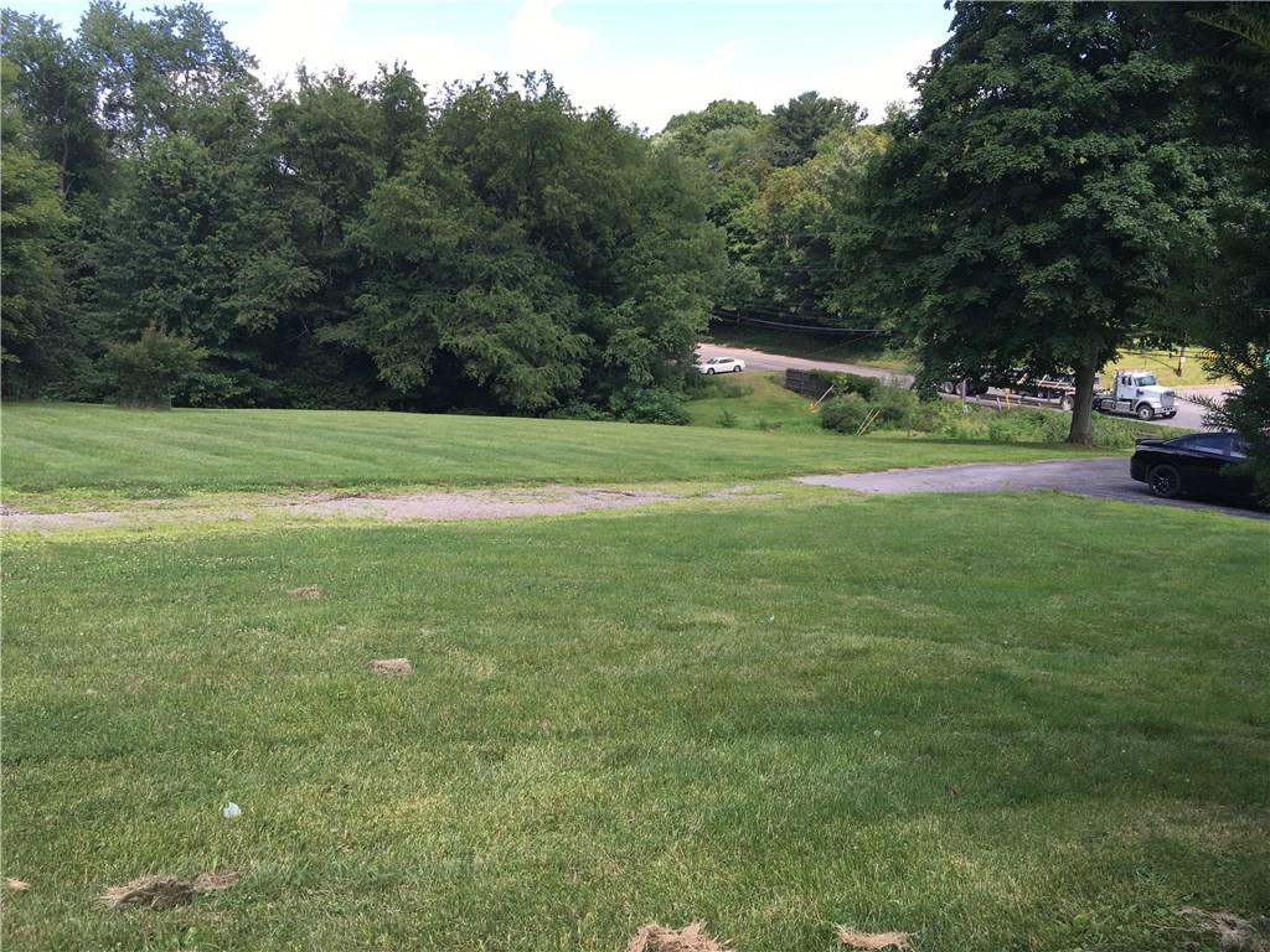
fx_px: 1064
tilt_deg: -10.7
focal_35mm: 29
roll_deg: +0.3
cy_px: 476
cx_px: 635
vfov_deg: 48.2
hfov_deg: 61.7
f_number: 2.2
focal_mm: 4.15
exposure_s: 1/388
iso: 25
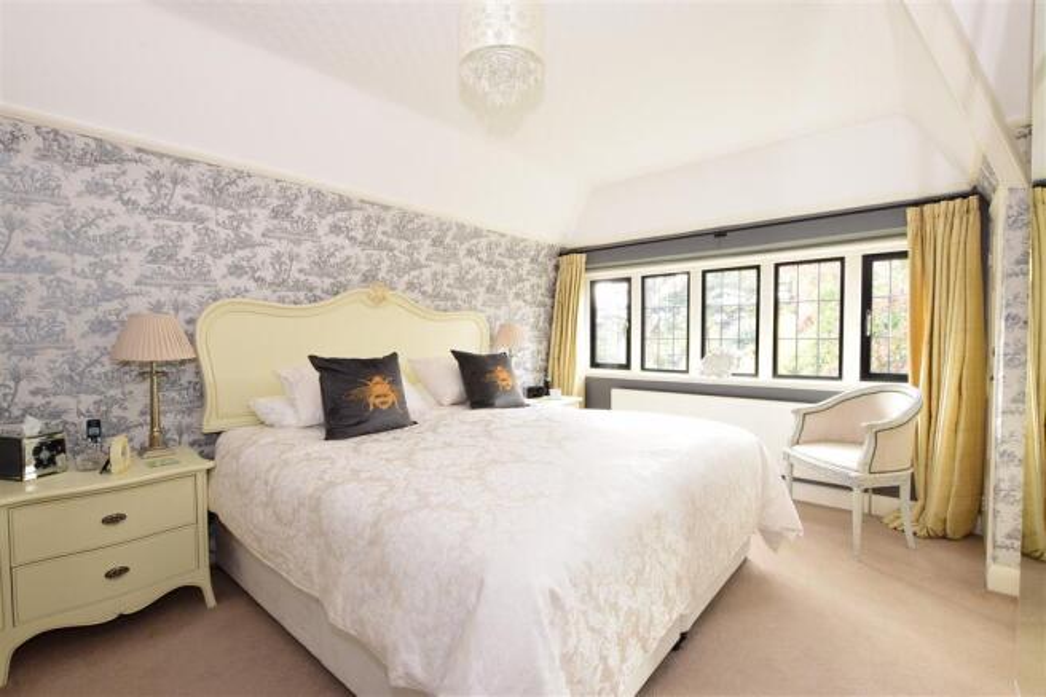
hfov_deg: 100.4
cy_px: 348
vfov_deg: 77.3
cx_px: 523
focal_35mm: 15
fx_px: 436
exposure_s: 1/3
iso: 400
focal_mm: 10
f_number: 13
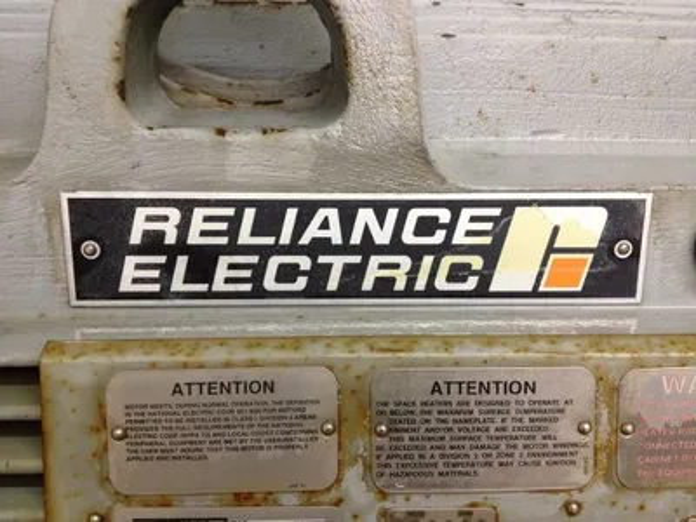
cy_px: 261
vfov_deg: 40.7
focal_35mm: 35
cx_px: 348
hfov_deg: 52.6
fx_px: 704
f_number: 2.4
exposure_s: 1/20
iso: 160
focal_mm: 4.28
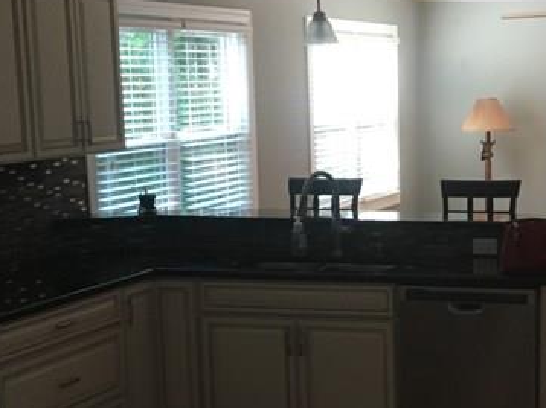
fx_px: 1308
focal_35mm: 83
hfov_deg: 23.0
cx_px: 485
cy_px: 271
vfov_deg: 17.7
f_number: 2.2
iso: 125
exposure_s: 1/30
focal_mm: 4.15
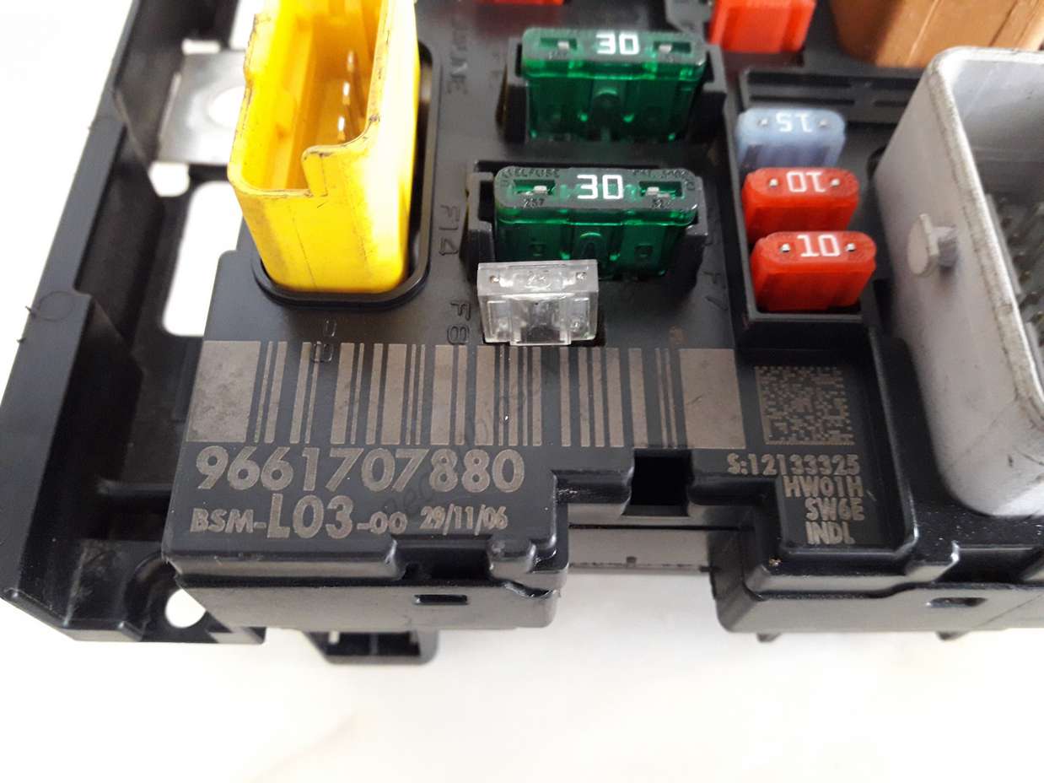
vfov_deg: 49.7
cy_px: 392
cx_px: 522
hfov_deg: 63.5
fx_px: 844
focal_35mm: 28
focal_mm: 3.7
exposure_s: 1/15
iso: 320
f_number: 1.9
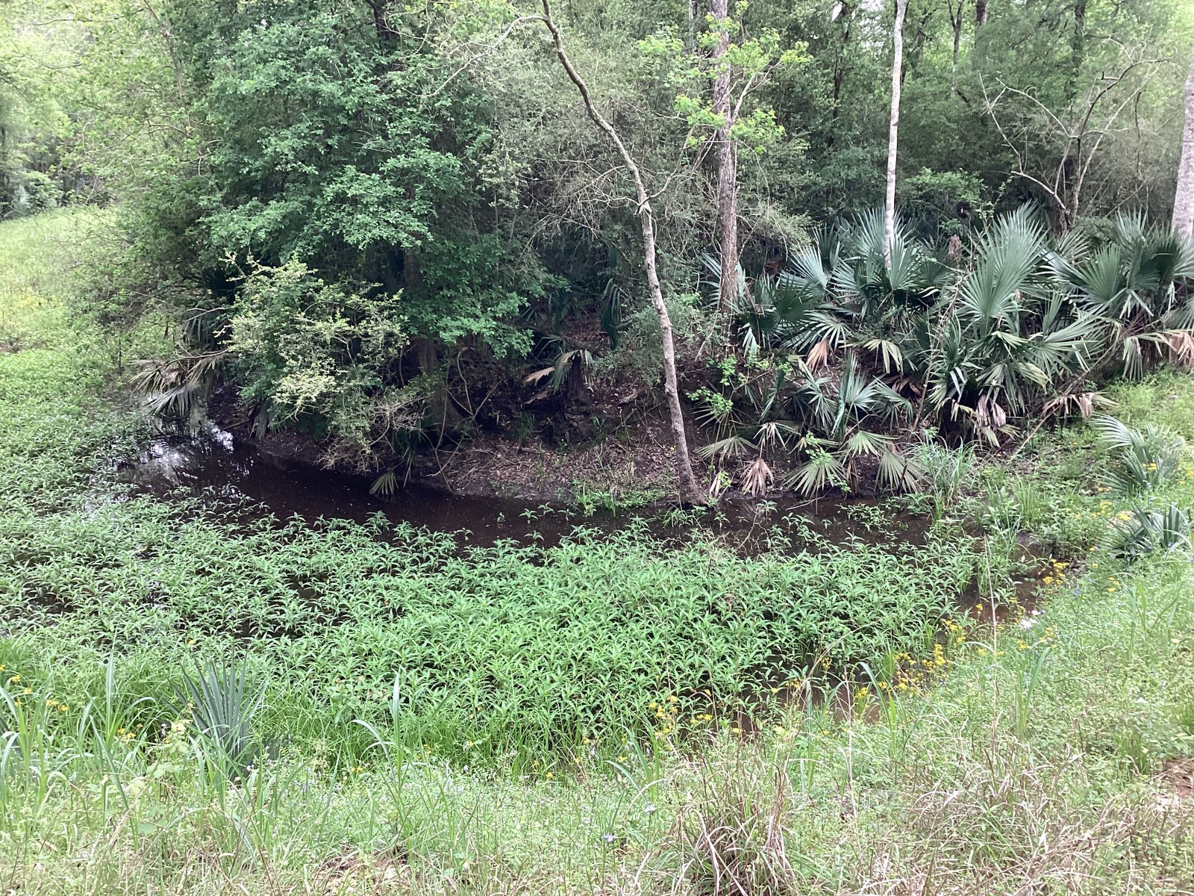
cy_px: 448
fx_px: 1069
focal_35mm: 31
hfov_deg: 58.4
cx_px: 597
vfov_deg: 45.4
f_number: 2.4
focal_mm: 3.3
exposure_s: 1/60
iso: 80
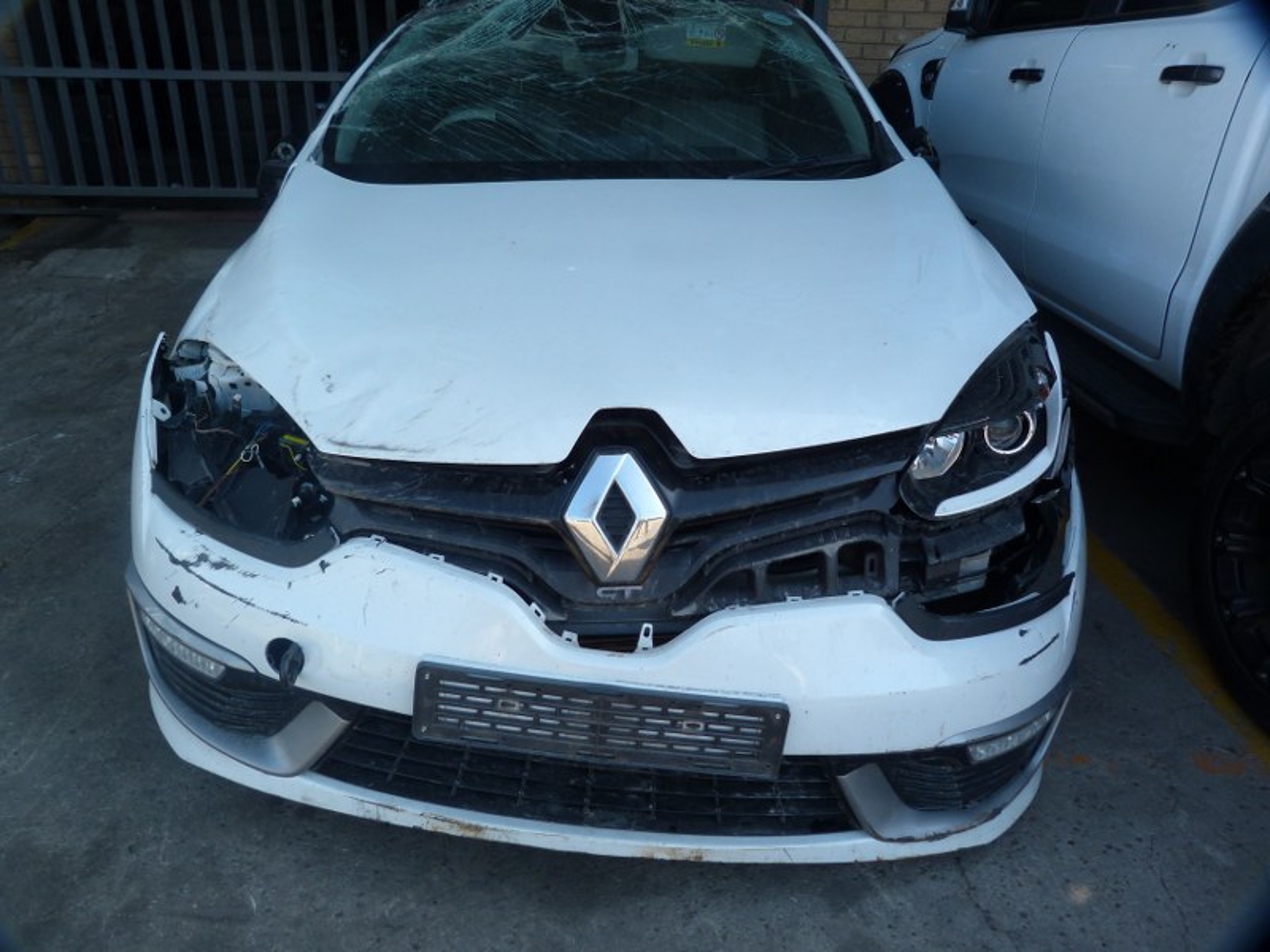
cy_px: 476
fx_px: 917
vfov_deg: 54.9
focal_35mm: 25
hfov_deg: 69.4
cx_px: 635
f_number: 3.6
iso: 80
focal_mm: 4.5
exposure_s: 1/125
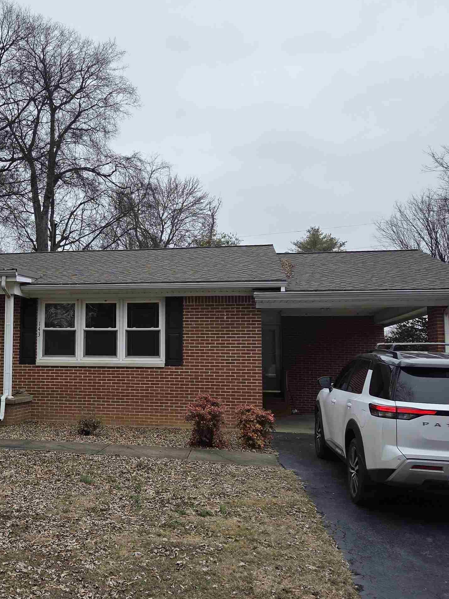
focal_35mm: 37
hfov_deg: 37.5
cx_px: 101
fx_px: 640
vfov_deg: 50.1
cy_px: 309
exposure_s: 1/1314
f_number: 1.8
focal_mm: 5.4
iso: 80
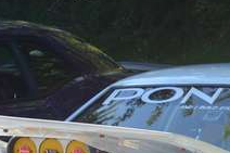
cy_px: 145
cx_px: -75
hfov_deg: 7.5
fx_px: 1736
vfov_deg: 5.0
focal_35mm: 272
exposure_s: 1/160
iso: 100
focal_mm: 24
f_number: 5.6
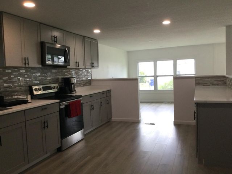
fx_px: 208
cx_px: 116
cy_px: 87
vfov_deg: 45.4
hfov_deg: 58.4
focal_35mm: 31
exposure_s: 1/30
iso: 25
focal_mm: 3.3
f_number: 2.4
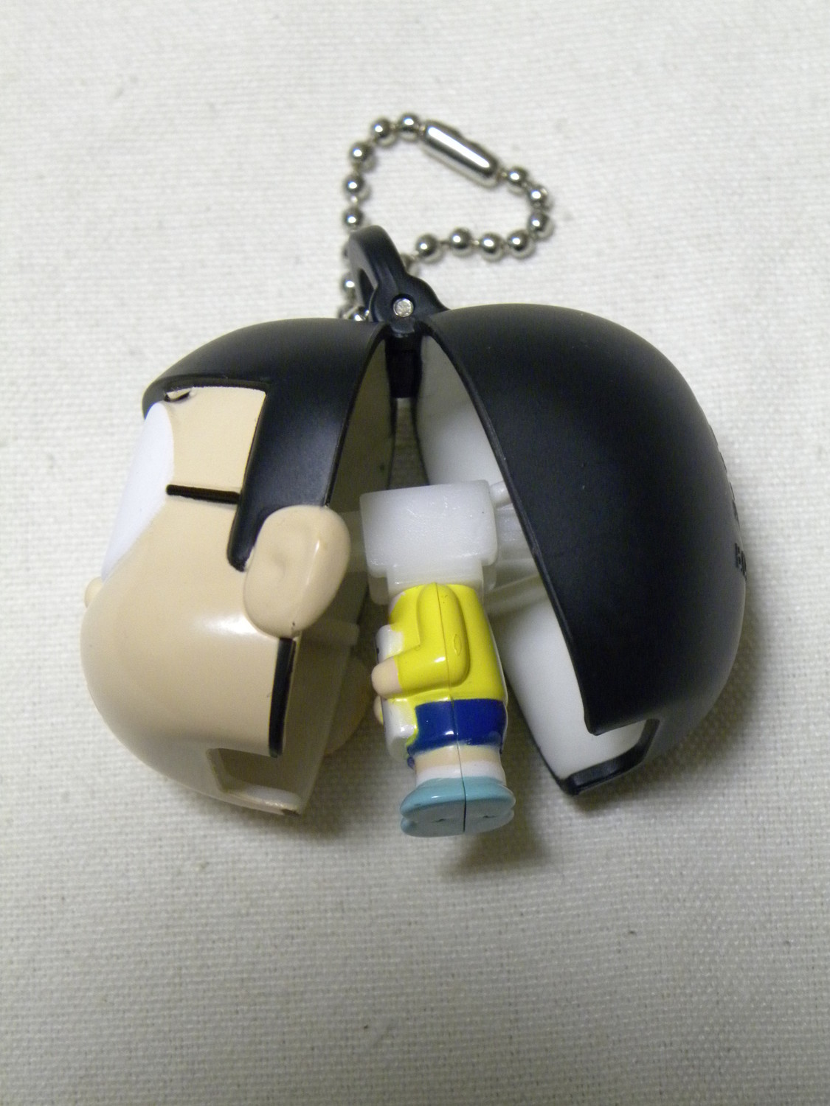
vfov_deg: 23.0
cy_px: 553
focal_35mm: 85
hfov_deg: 17.4
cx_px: 415
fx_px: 2717
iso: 400
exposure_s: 1/14.2
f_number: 4
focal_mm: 15.1
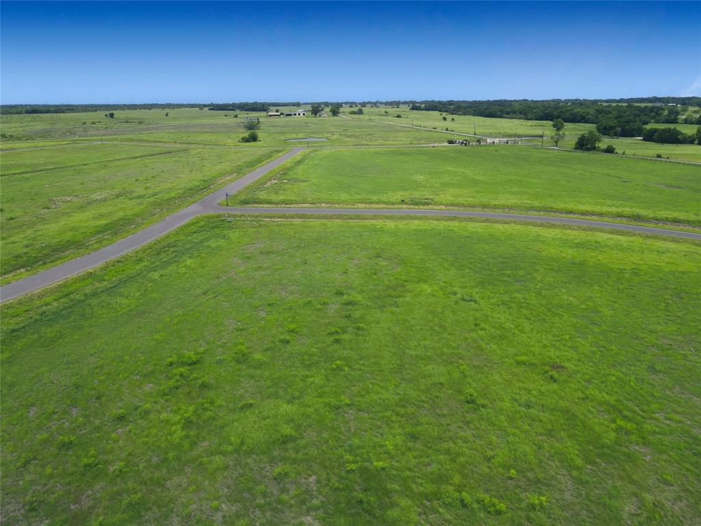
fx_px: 486
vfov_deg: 56.8
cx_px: 350
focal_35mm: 24
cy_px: 263
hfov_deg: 71.6
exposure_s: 1/1000
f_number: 2.8
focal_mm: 4.5
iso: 110
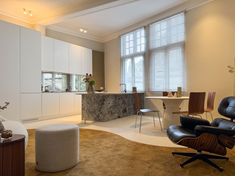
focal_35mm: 24
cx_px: 118
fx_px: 163
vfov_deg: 56.8
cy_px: 88
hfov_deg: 71.6
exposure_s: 1/50
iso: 125
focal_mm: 6.76
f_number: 1.8
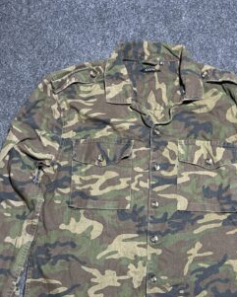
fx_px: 394
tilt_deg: -60.8
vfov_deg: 40.2
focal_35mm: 45
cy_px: 218
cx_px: 148
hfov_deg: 33.3
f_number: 1.6
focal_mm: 4.2
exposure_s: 1/50
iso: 100
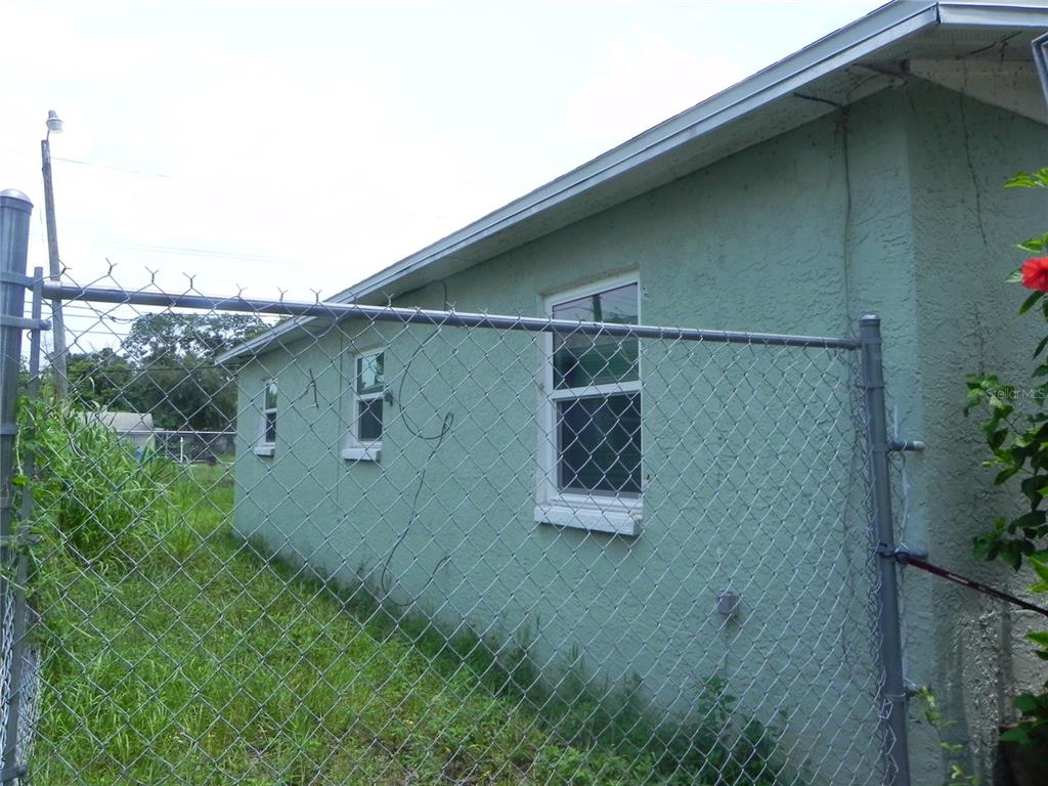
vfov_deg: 53.1
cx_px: 524
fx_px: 787
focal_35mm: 26
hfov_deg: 67.3
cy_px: 393
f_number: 7.1
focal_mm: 4.6
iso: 160
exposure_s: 1/382
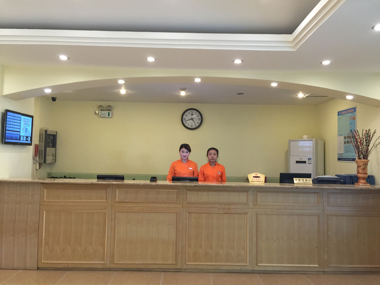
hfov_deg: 61.7
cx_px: 190
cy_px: 142
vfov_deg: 48.2
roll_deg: -1.3
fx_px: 318
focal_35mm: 29
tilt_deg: +3.0
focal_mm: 4.15
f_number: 2.2
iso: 80
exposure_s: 1/17
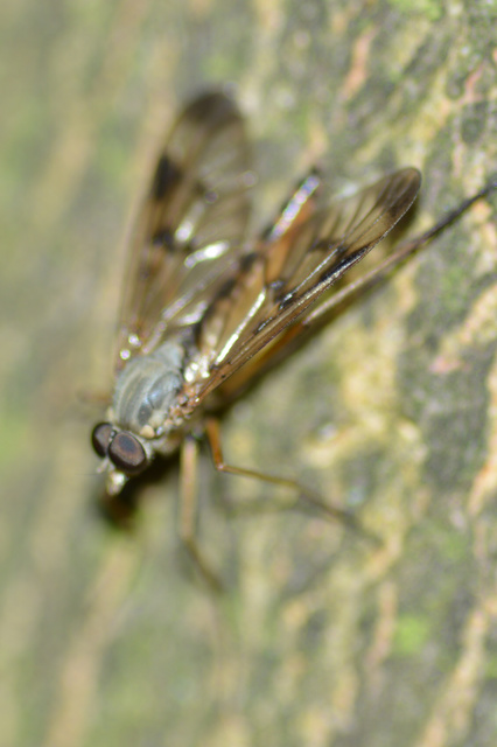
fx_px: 3109
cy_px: 374
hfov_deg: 9.1
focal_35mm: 150
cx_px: 248
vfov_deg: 13.7
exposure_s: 1/200
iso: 100
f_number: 4.5
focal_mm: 100
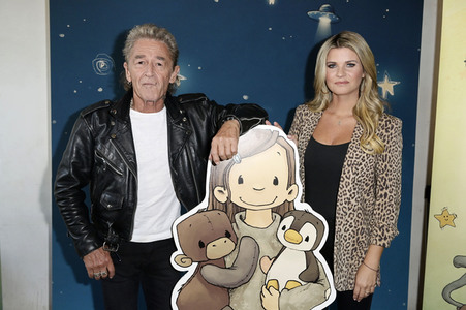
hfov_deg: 53.2
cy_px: 155
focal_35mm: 36
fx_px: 466
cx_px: 233
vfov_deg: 36.8
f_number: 5
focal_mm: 36
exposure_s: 1/250
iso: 1000
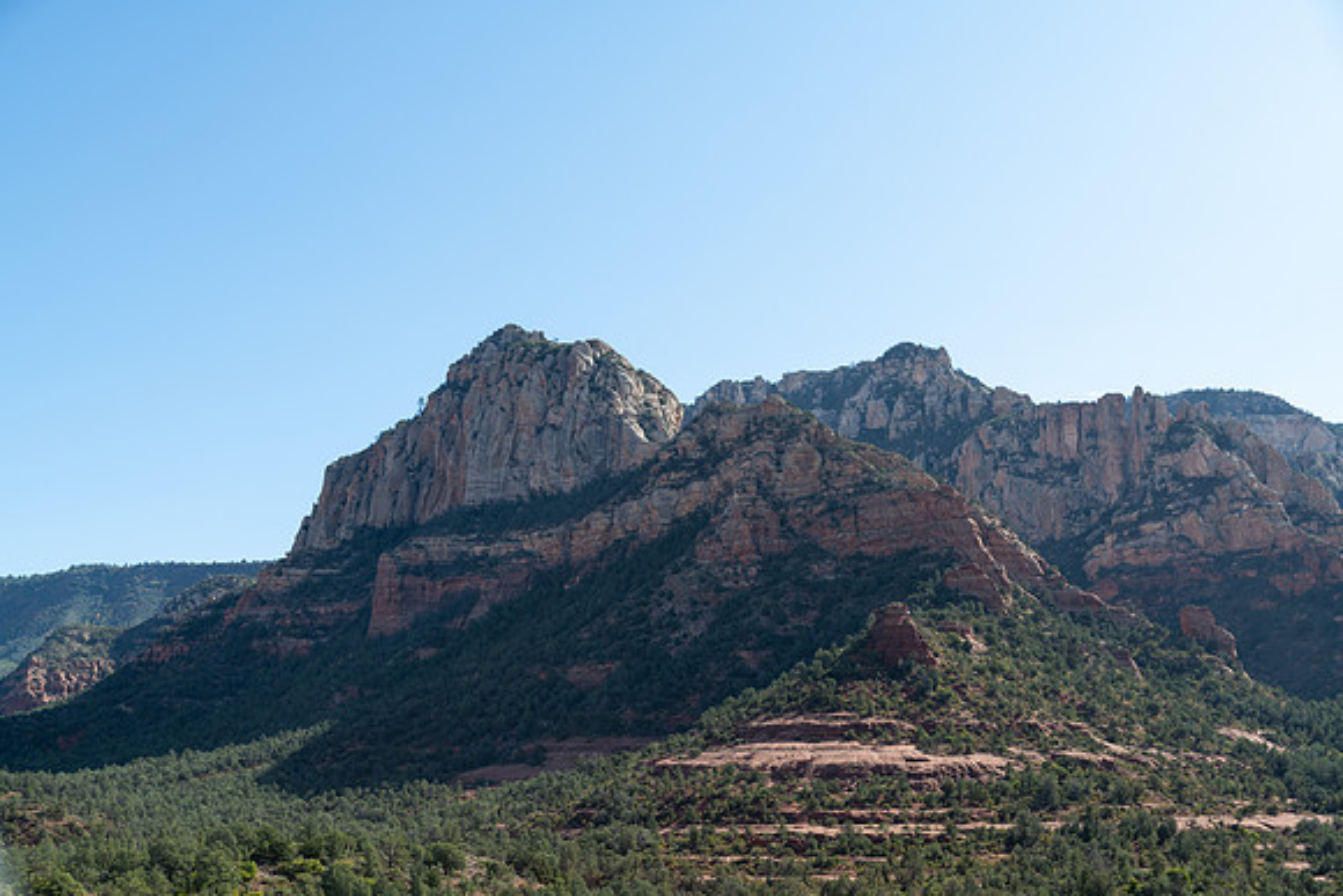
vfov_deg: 27.0
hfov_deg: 39.6
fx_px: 1866
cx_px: 672
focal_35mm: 50
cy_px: 448
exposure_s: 1/800
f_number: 5.6
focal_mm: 50
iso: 100
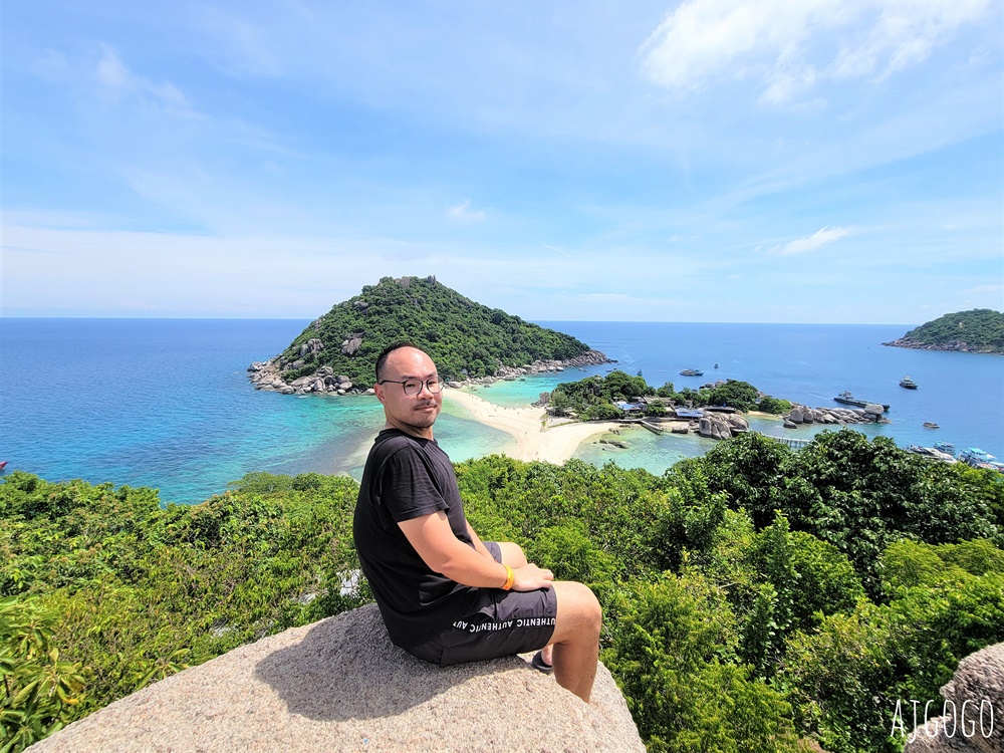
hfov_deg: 106.2
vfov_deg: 89.9
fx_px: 377
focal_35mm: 13
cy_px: 376
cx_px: 502
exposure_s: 1/2140
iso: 50
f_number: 2.2
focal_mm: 2.2
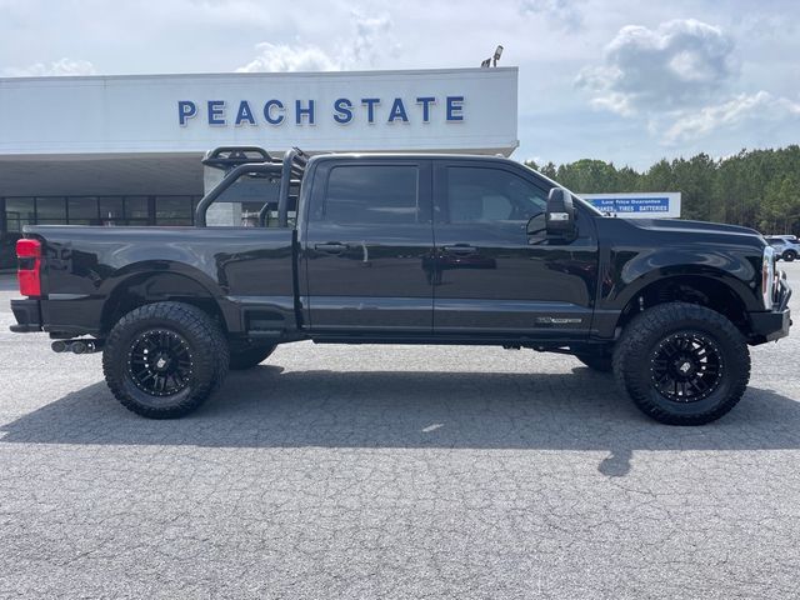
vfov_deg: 53.1
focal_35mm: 26
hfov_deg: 67.3
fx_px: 601
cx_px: 400
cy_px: 300
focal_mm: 4.2
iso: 32
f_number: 1.6
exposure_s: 1/1618
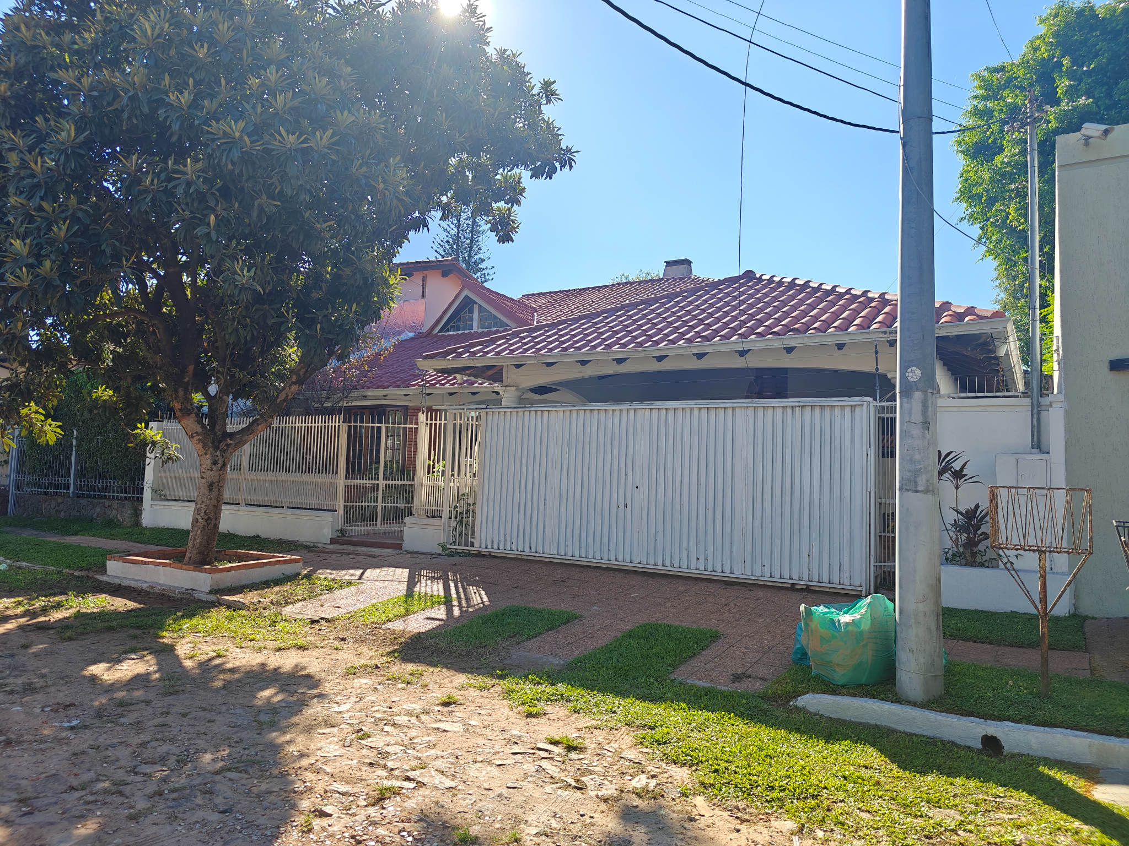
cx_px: 564
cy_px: 423
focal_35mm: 23
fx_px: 750
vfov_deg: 58.9
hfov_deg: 73.9
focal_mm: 6.06
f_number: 1.6
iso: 50
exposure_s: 1/2455
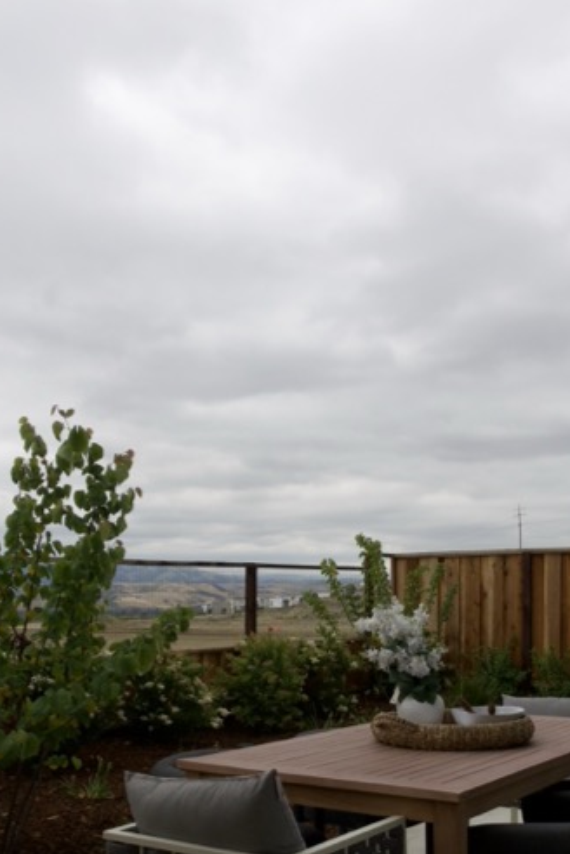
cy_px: 604
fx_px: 926
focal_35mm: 39
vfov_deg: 48.3
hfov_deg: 34.2
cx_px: 244
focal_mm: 10
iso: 400
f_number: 9
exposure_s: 1/500
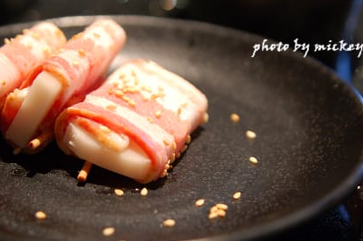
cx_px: 143
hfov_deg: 22.8
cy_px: 122
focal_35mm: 89
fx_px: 897
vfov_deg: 15.3
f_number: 4
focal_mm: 44
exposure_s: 1/15
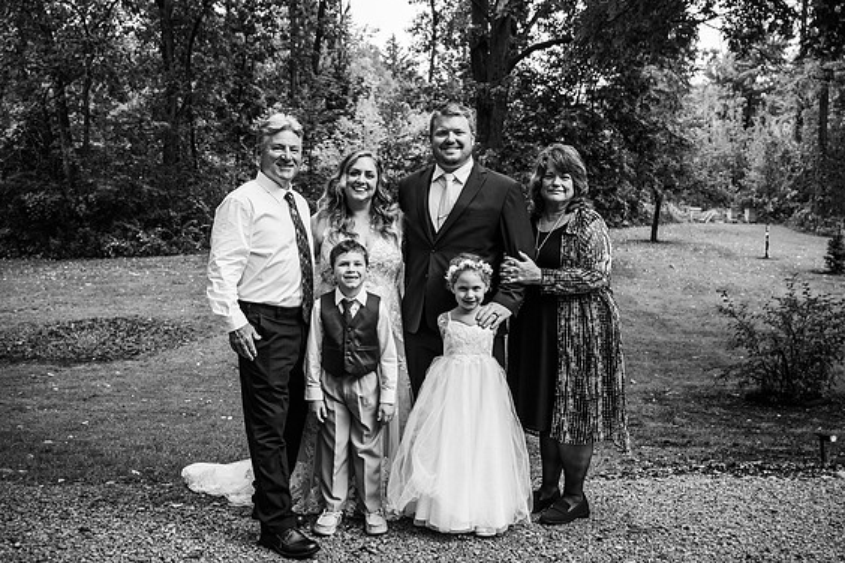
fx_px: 821
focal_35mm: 35
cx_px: 425
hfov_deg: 54.4
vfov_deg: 37.9
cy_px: 282
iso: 200
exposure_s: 1/400
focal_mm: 34
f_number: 4.5
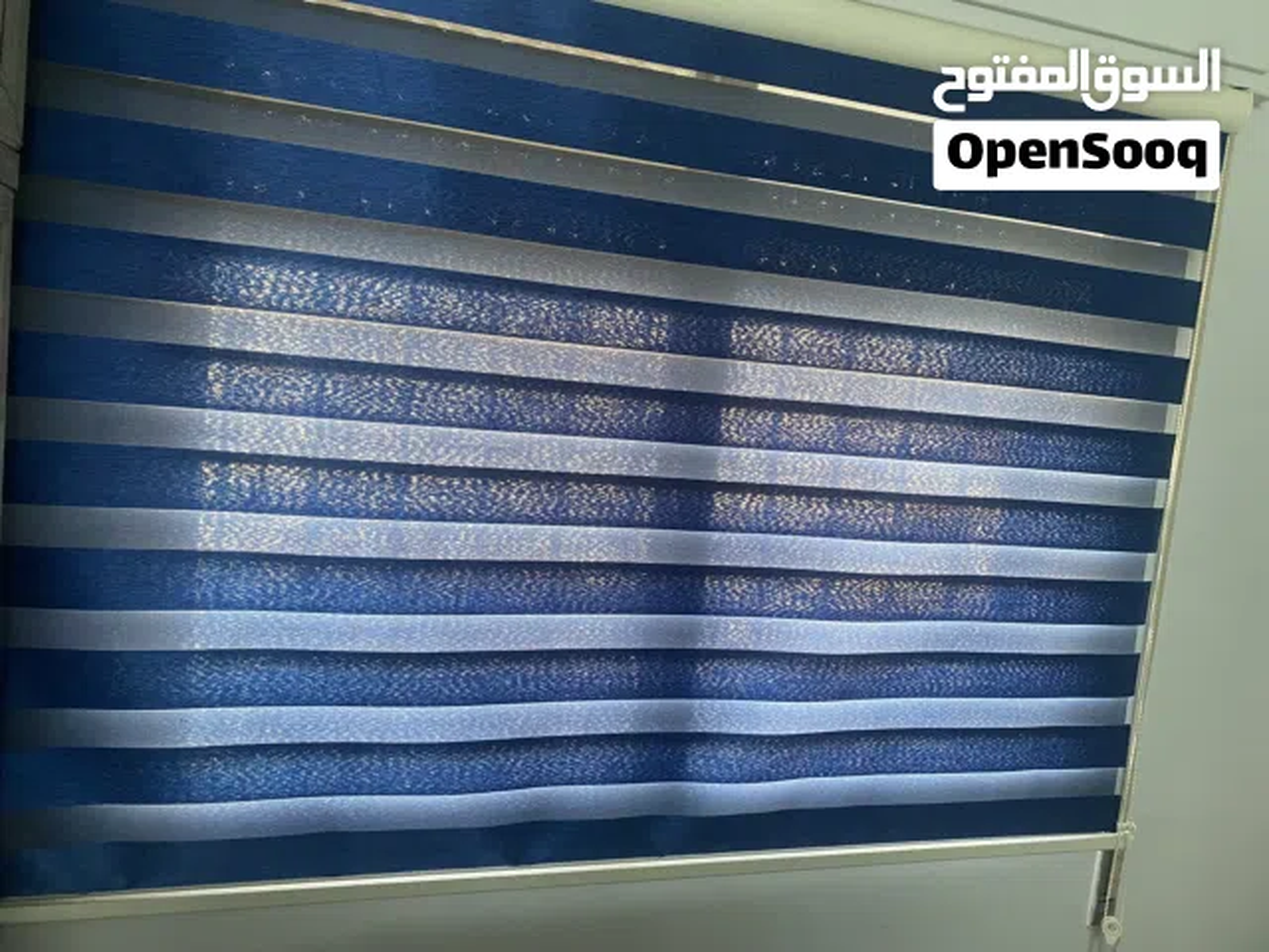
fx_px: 953
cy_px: 476
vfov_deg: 53.1
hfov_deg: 67.3
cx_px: 634
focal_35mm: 26
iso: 250
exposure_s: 1/60
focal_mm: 4.25
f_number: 1.8
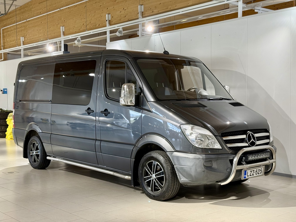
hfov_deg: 39.7
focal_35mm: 48
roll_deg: +0.7
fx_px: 410
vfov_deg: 30.3
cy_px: 111
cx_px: 148
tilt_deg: -1.5
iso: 80
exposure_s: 1/50
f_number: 1.78
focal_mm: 6.76
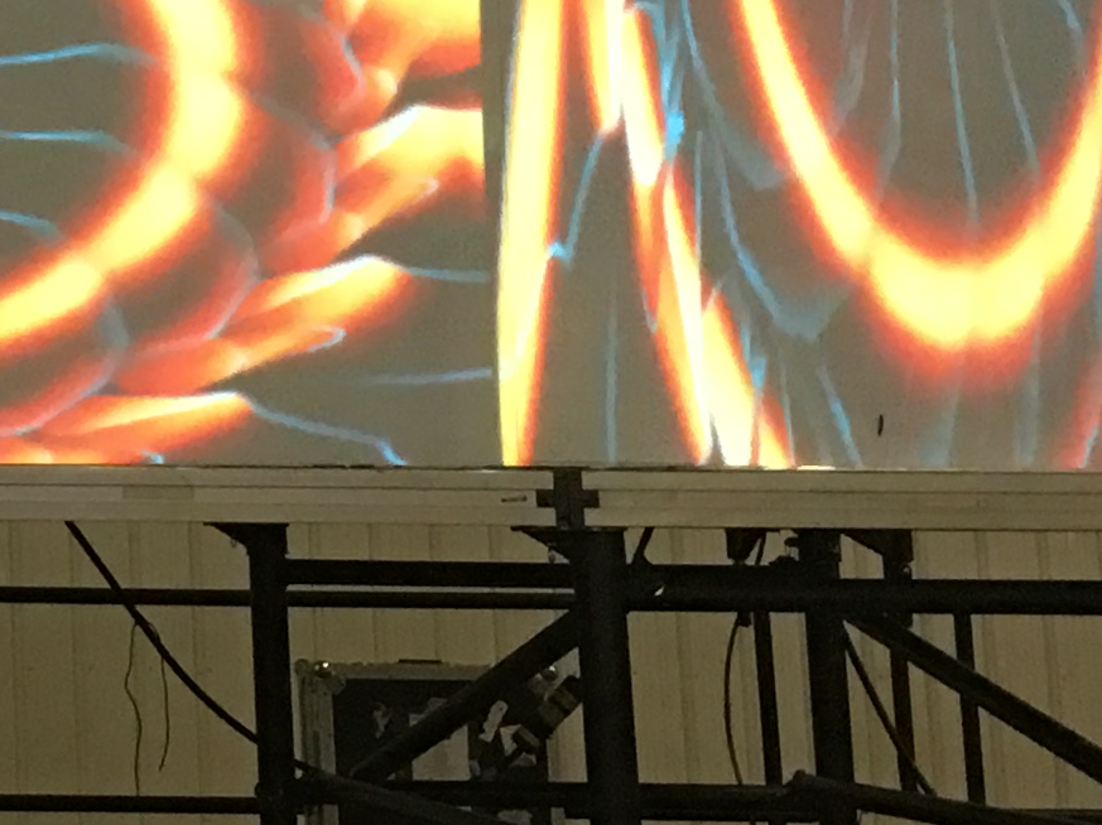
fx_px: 4264
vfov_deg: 10.7
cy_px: -351
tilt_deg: +11.7
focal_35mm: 134
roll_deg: -1.1
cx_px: -670
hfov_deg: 13.6
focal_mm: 4.15
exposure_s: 1/10
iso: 80
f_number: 2.2
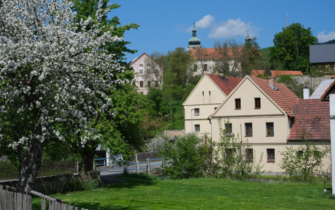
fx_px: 502
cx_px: 166
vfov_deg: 23.6
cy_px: 103
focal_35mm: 55
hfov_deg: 36.9
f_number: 5.6
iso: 160
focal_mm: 35
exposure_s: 1/950
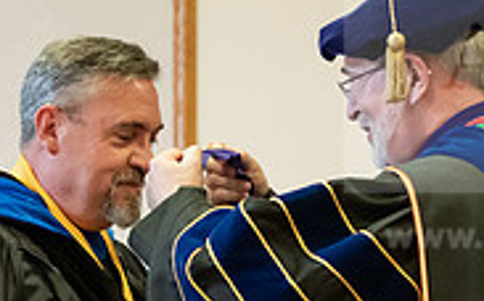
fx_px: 2978
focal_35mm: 226
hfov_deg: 9.3
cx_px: 264
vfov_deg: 5.8
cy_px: 292
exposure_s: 1/200
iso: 2500
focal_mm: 70
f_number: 3.5
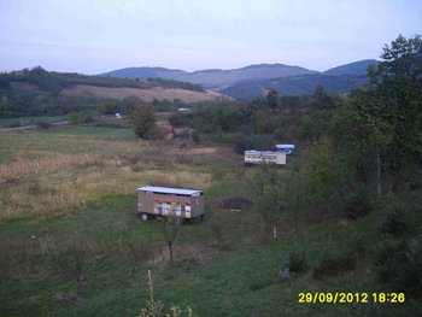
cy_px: 158
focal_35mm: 35
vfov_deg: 40.7
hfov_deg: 52.6
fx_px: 427
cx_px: 211
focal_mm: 5.8
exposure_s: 1/45
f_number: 2.8
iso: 235
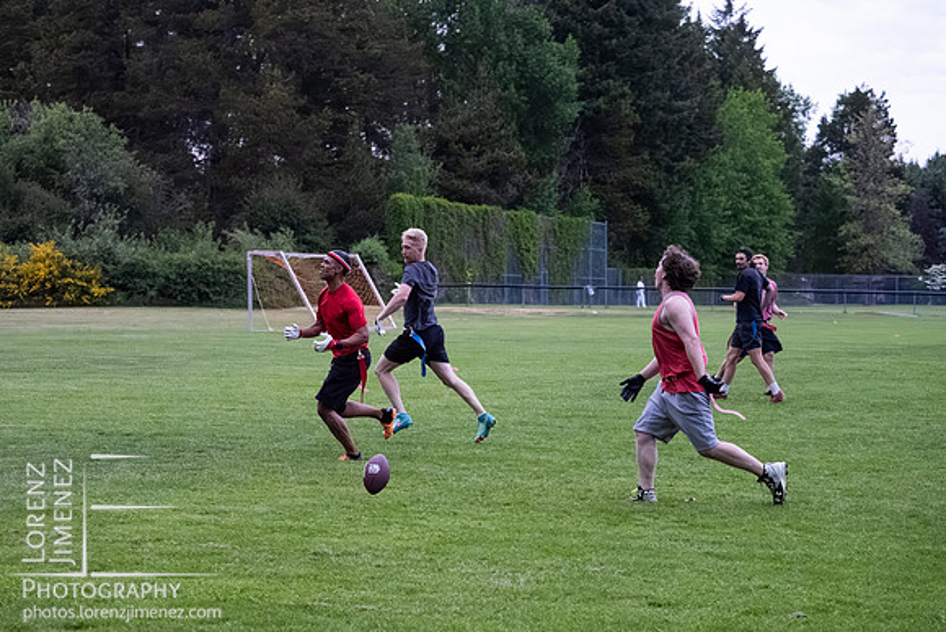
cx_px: 472
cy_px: 345
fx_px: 2248
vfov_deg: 16.0
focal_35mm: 86
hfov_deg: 23.8
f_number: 2.8
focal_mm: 40
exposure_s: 1/1000
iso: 6400
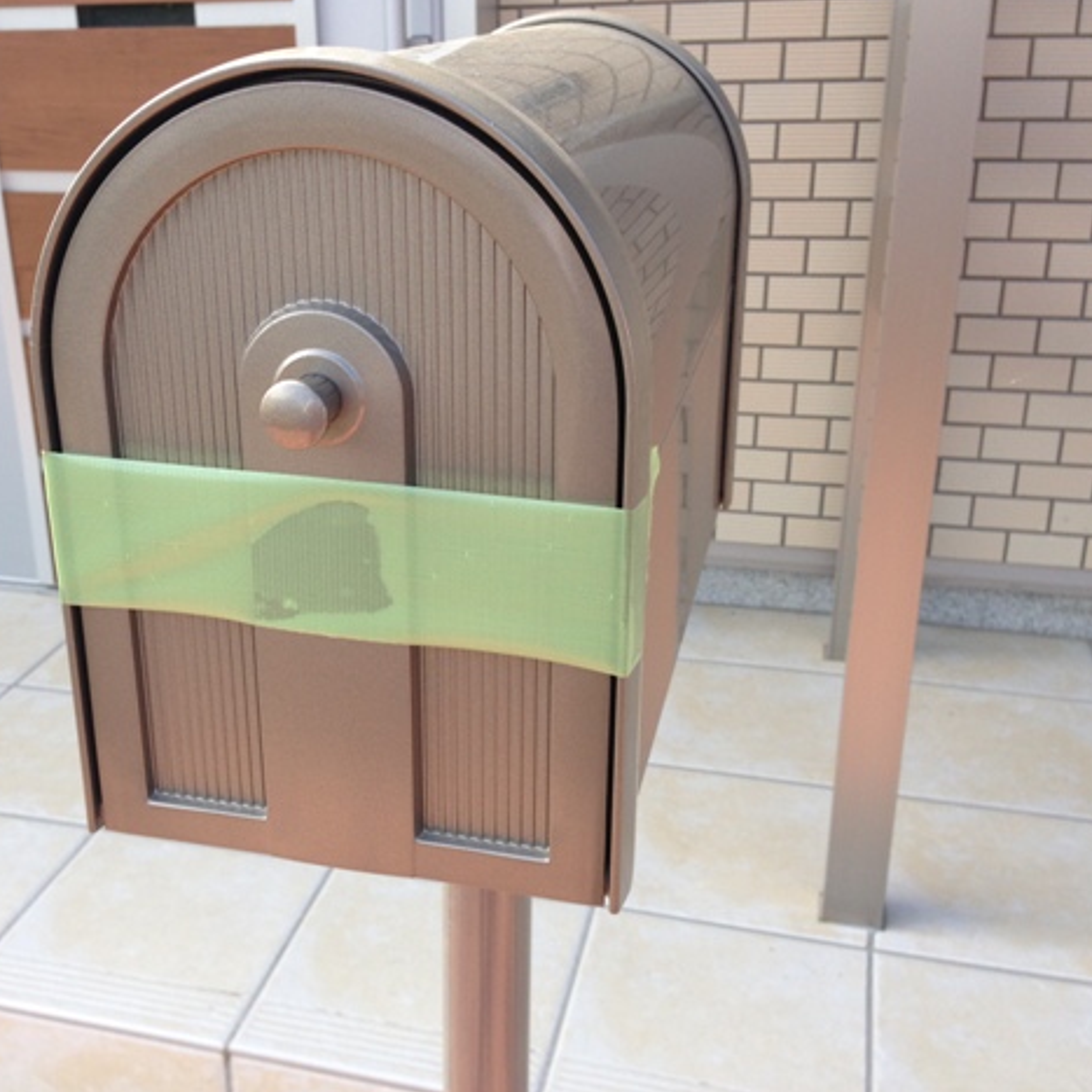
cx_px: 414
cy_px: 533
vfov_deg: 41.9
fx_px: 1428
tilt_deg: -23.7
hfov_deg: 41.6
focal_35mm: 40
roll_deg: +3.2
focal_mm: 4.12
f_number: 2.4
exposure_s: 1/350
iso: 50
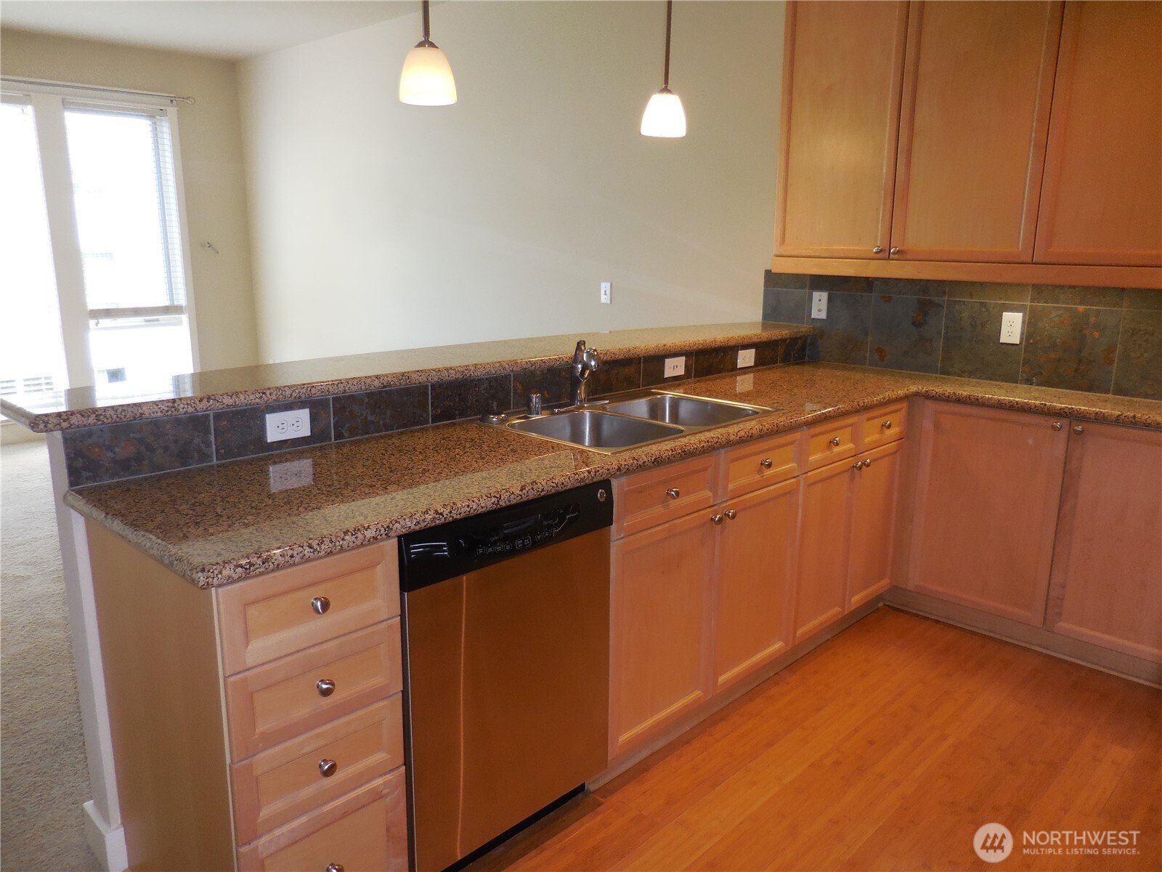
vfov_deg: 54.9
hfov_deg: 69.4
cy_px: 436
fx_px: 839
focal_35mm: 25
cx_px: 581
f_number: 3.3
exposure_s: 1/30
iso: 200
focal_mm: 4.5
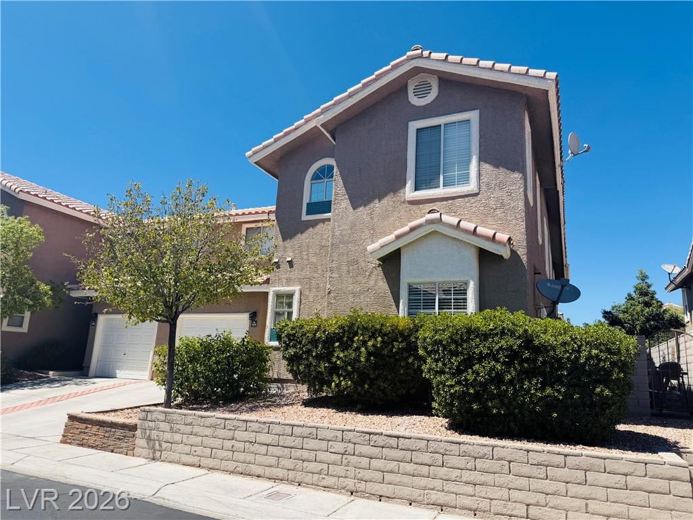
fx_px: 480
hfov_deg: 71.6
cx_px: 346
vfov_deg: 56.8
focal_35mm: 24
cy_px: 260
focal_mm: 6.76
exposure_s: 1/4405
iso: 80
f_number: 1.78
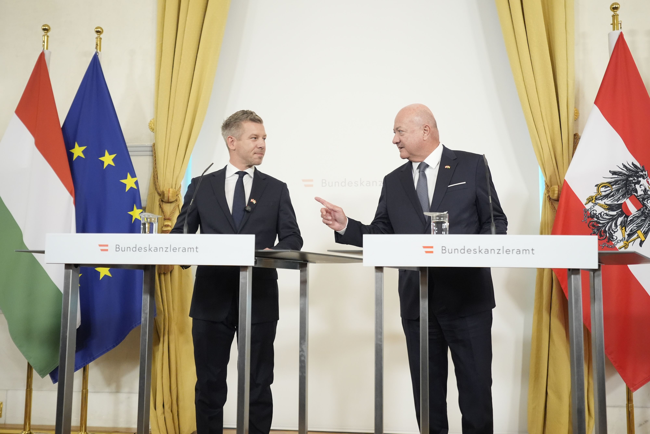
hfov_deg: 55.8
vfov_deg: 38.9
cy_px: 217
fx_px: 614
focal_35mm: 34
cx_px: 325
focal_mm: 34
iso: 4000
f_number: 2.8
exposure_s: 1/400
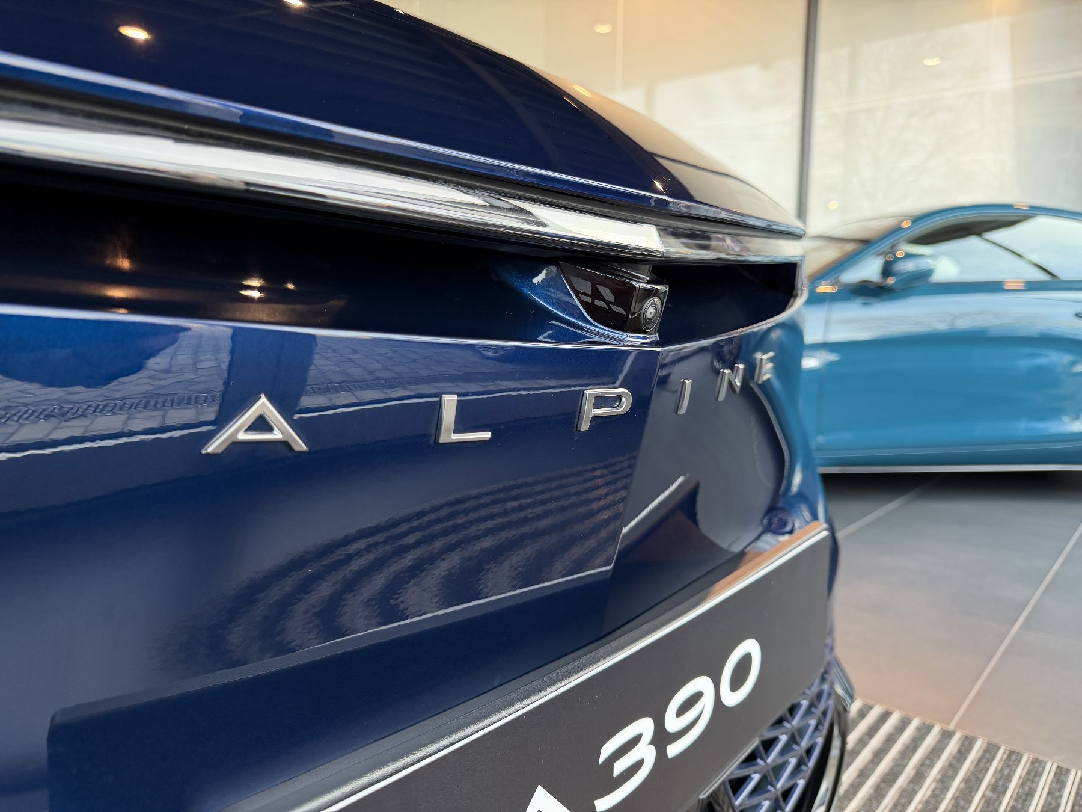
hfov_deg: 71.6
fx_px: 750
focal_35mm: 24
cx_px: 541
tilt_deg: -7.5
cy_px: 406
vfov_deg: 56.8
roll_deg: -0.1
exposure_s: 1/100
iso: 200
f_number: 1.78
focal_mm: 6.76
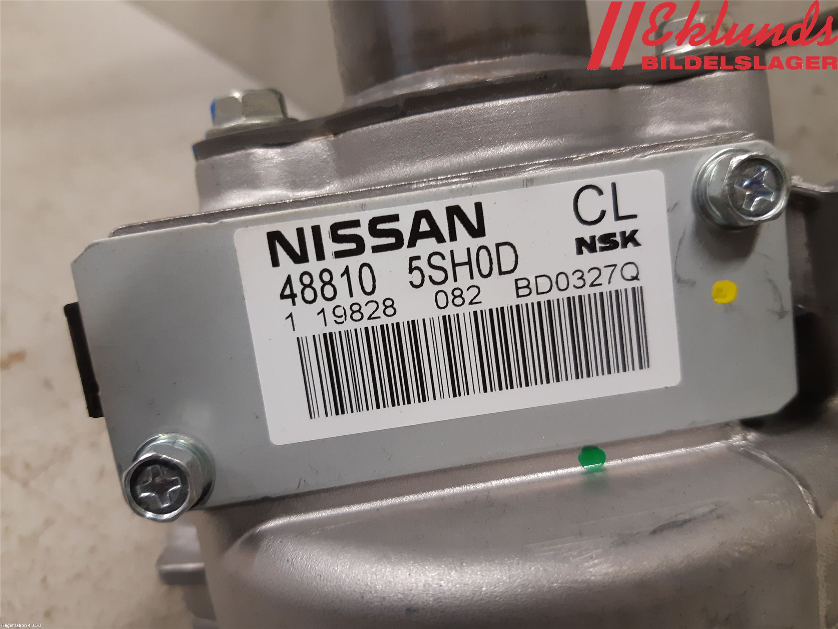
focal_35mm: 26
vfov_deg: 53.1
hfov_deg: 67.3
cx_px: 419
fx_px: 629
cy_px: 314
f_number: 1.7
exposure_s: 1/50
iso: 200
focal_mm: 3.93
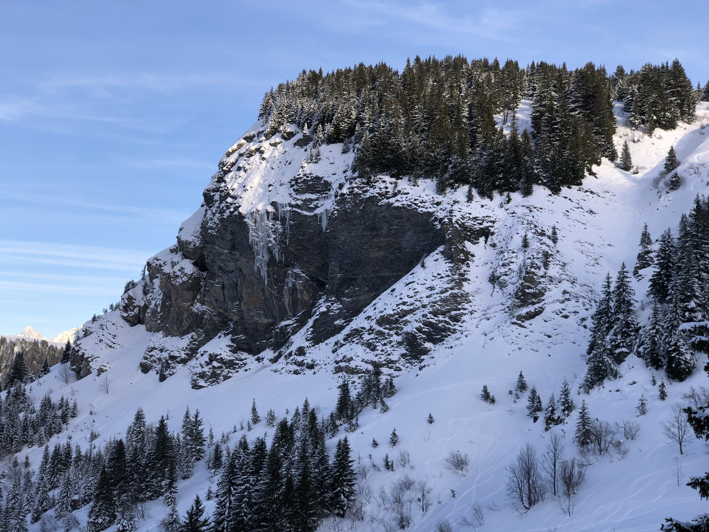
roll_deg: -0.8
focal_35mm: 52
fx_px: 1065
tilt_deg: +9.3
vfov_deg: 28.0
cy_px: 266
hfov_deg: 36.8
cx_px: 354
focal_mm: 6
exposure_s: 1/540
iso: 16
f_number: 2.4
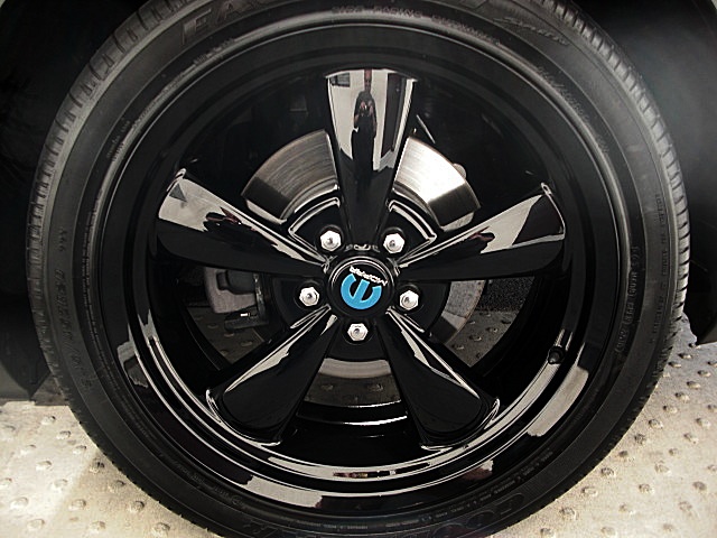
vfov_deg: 39.7
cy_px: 269
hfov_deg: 51.4
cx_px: 358
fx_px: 746
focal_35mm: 36
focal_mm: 6.3
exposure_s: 1/100
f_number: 2.8
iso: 50
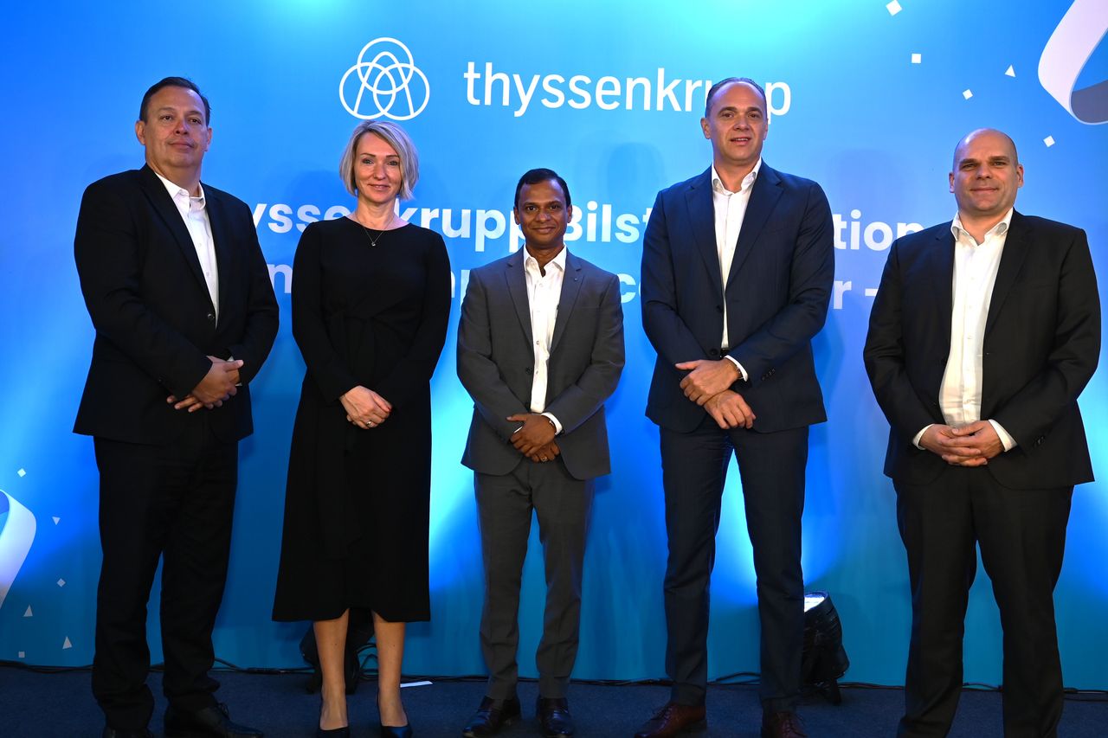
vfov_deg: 36.9
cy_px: 369
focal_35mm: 36
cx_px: 554
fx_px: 1108
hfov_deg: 53.1
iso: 250
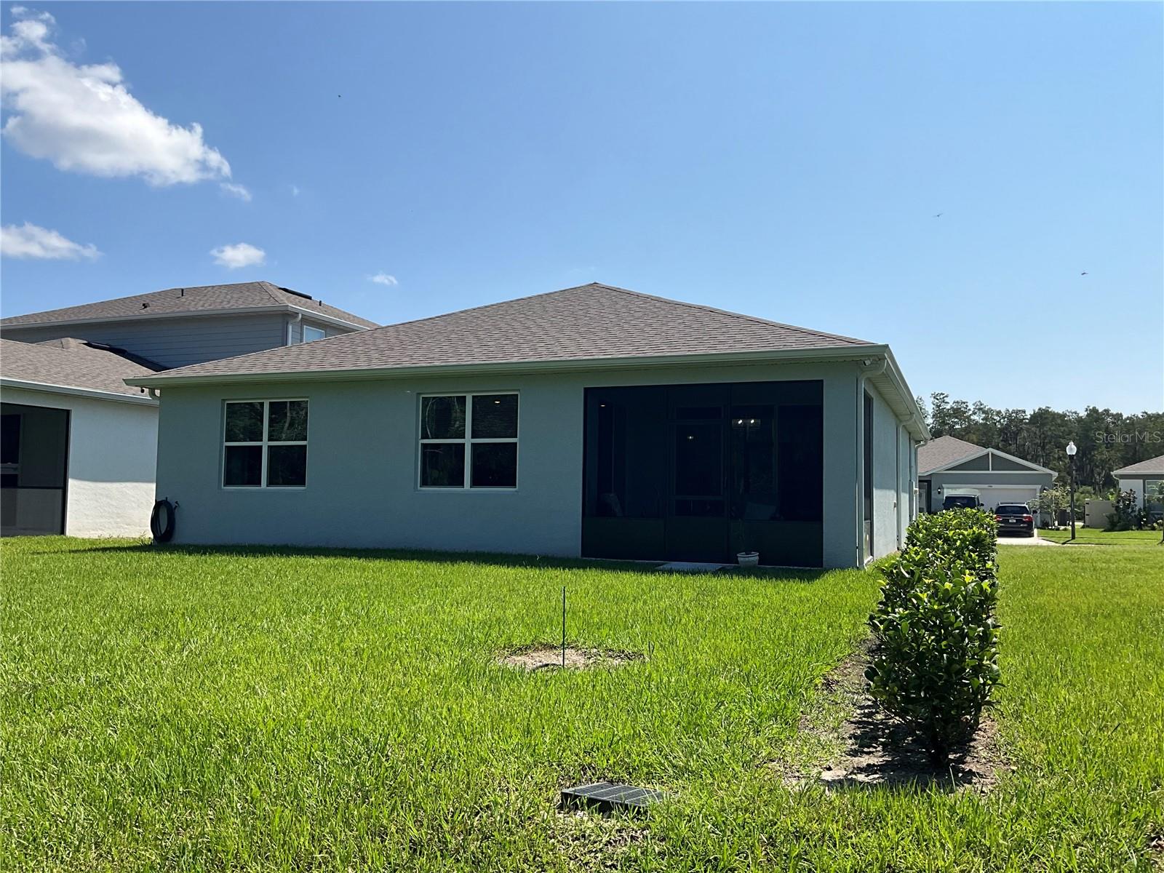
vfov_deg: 48.2
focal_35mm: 29
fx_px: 975
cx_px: 582
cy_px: 436
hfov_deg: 61.7
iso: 25
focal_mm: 3
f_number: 1.8
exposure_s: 1/2141
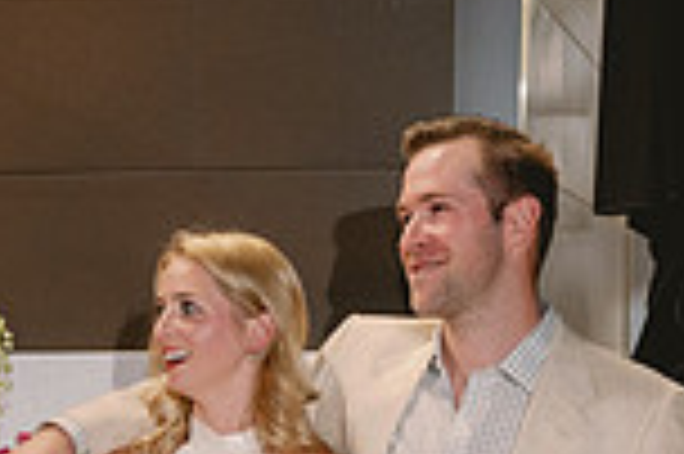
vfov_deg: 7.6
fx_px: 3321
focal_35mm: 175
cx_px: 130
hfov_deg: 11.7
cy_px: 832
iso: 2500
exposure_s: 1/100
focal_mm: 46
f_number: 2.8
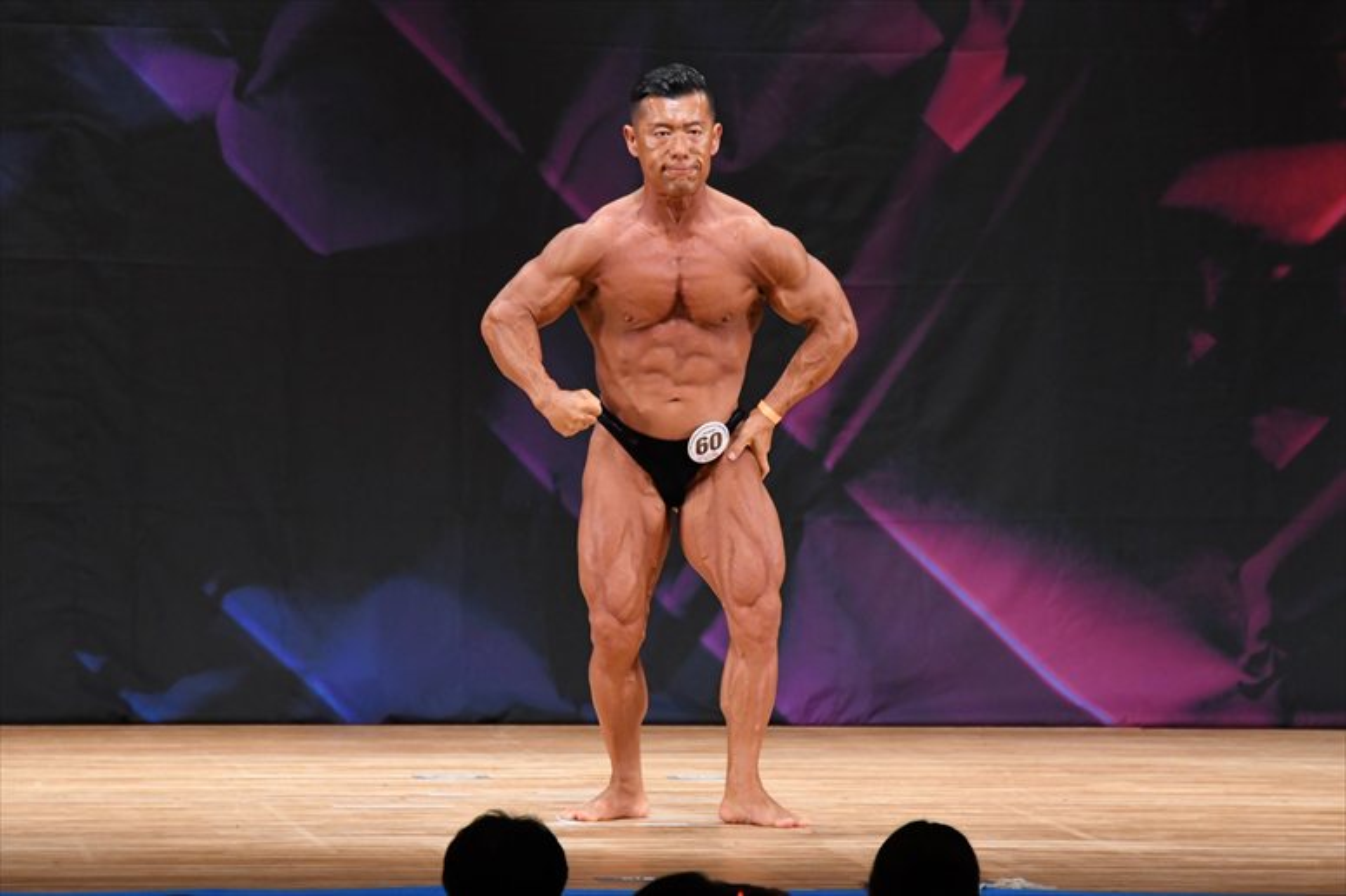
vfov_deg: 4.8
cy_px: 448
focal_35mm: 285
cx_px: 673
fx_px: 10651
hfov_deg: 7.2
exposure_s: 1/400
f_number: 5.6
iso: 3200
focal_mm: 190
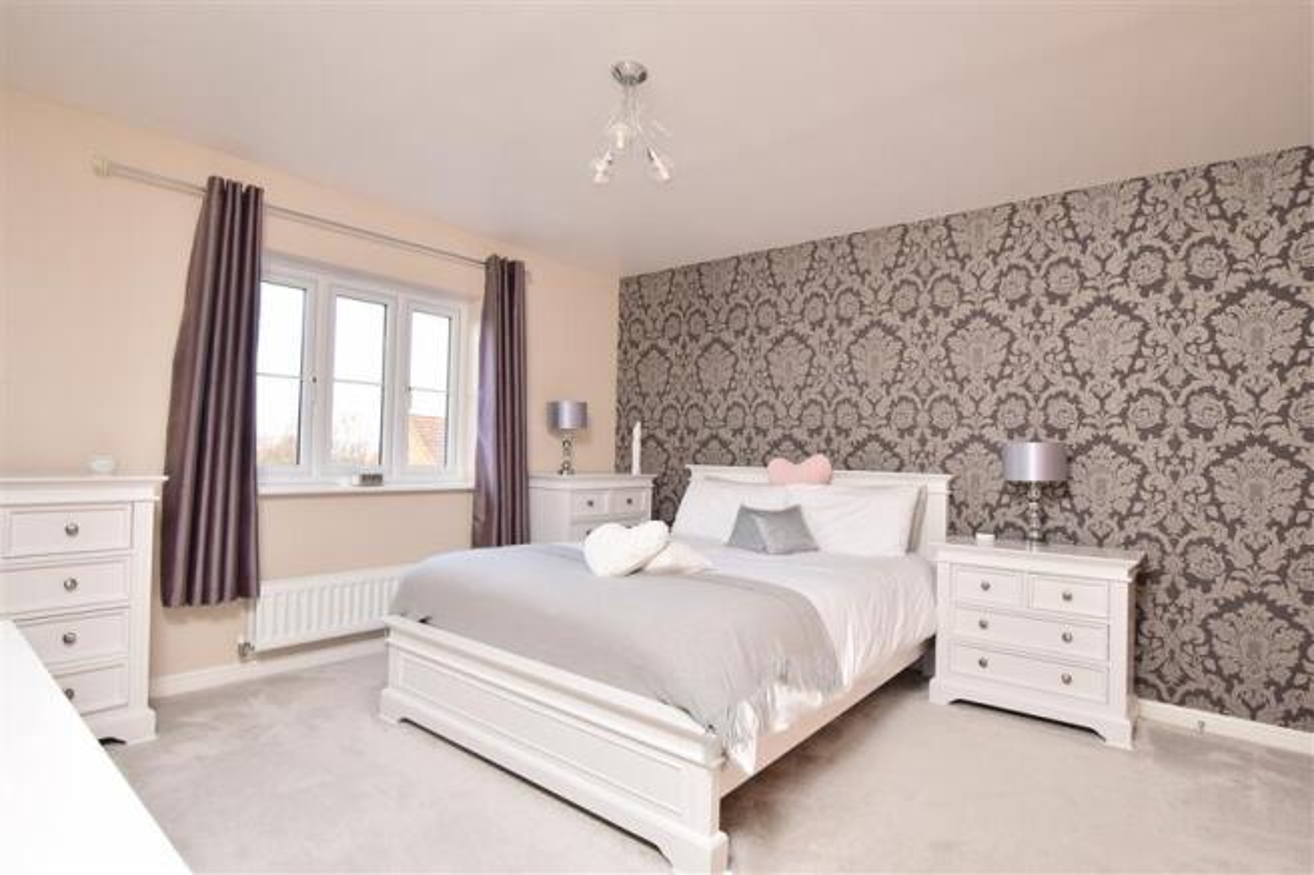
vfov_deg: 67.4
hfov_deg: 90.0
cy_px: 438
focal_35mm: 18
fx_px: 657
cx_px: 657
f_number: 10
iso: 400
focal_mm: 12
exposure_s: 1/40
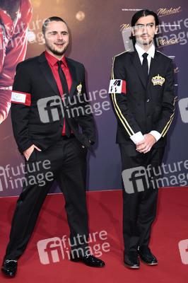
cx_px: 94
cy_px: 142
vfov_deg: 24.8
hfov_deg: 16.6
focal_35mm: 82
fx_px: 643
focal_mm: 82
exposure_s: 1/250
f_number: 5.6
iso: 400
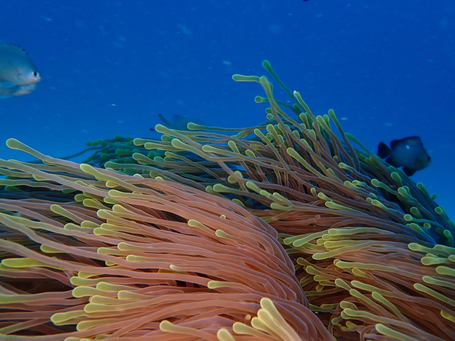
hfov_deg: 63.4
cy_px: 170
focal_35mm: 28
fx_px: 368
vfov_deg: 49.7
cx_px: 228
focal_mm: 5.05
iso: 100
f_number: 3.2
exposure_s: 1/200
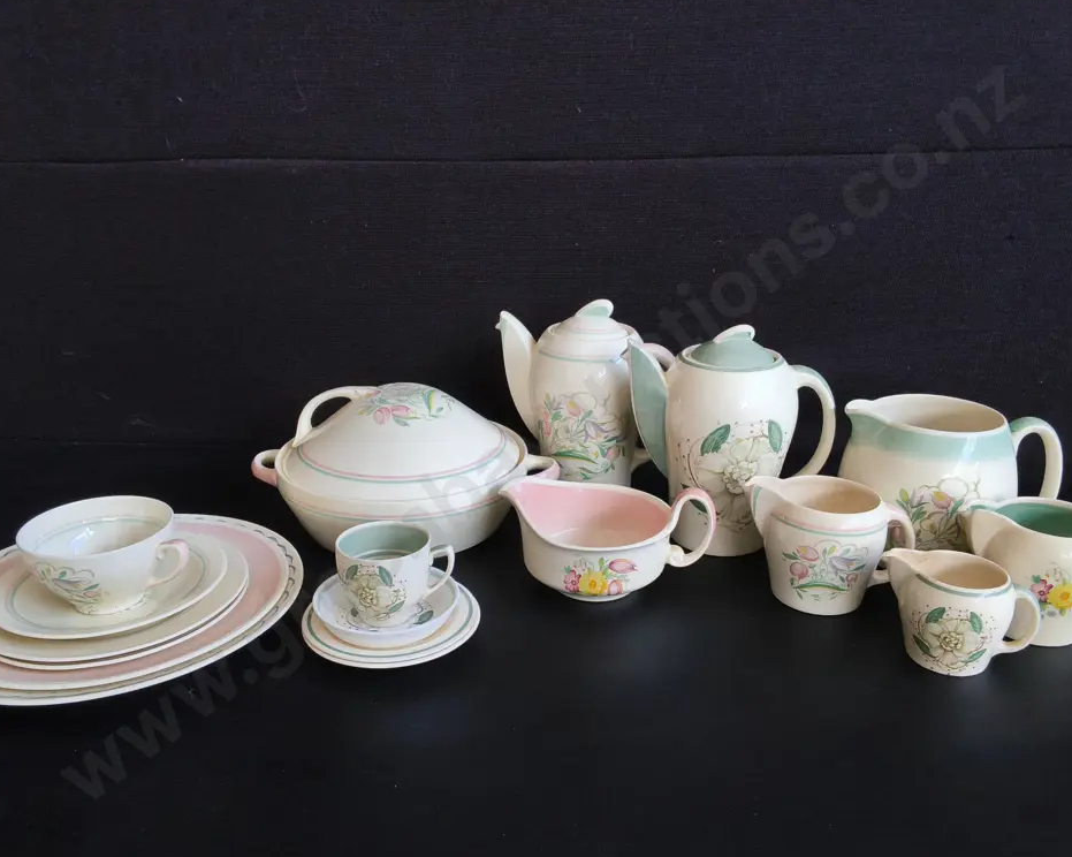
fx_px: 920
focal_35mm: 29
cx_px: 542
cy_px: 437
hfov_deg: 60.5
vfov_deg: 49.9
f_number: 2
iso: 100
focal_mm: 2.87
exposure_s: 1/100
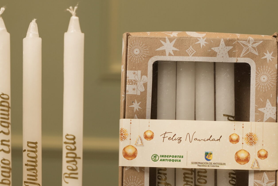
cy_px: 119
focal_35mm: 143
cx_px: 67
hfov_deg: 14.3
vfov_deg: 9.6
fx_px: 1104
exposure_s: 1/160
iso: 800
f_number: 4.5
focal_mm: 70
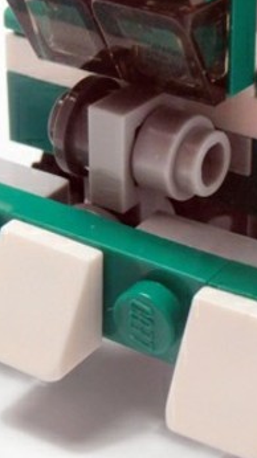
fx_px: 1275
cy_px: 121
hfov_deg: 11.4
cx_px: 234
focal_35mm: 105
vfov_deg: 20.2
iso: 80
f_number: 3.9
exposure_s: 1/40
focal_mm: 6.61
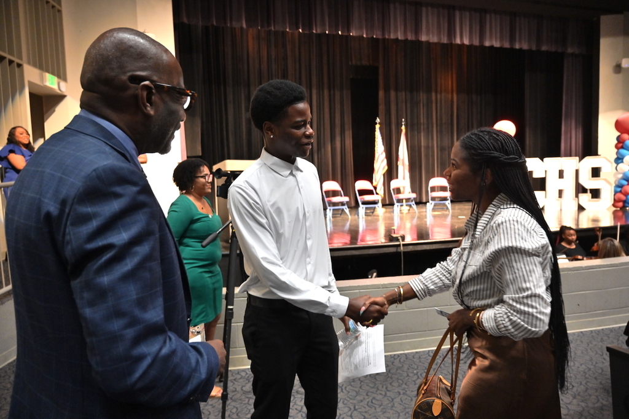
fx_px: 419
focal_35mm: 24
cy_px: 210
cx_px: 314
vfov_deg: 53.1
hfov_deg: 73.8
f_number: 4
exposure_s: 1/60
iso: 3200
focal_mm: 24
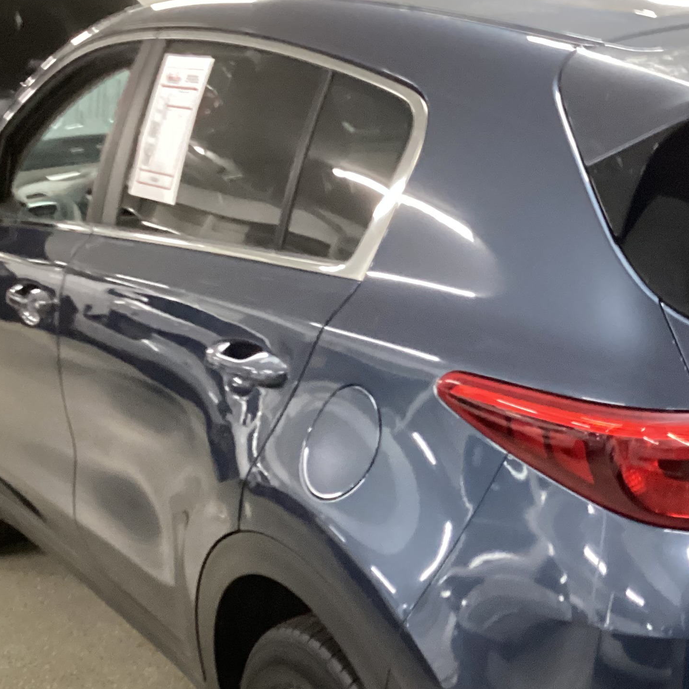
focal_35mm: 62
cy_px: 475
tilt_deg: -21.4
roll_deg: +0.6
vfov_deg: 27.5
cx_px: 601
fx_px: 1396
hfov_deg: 26.9
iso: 400
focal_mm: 3.3
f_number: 2.4
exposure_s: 1/30
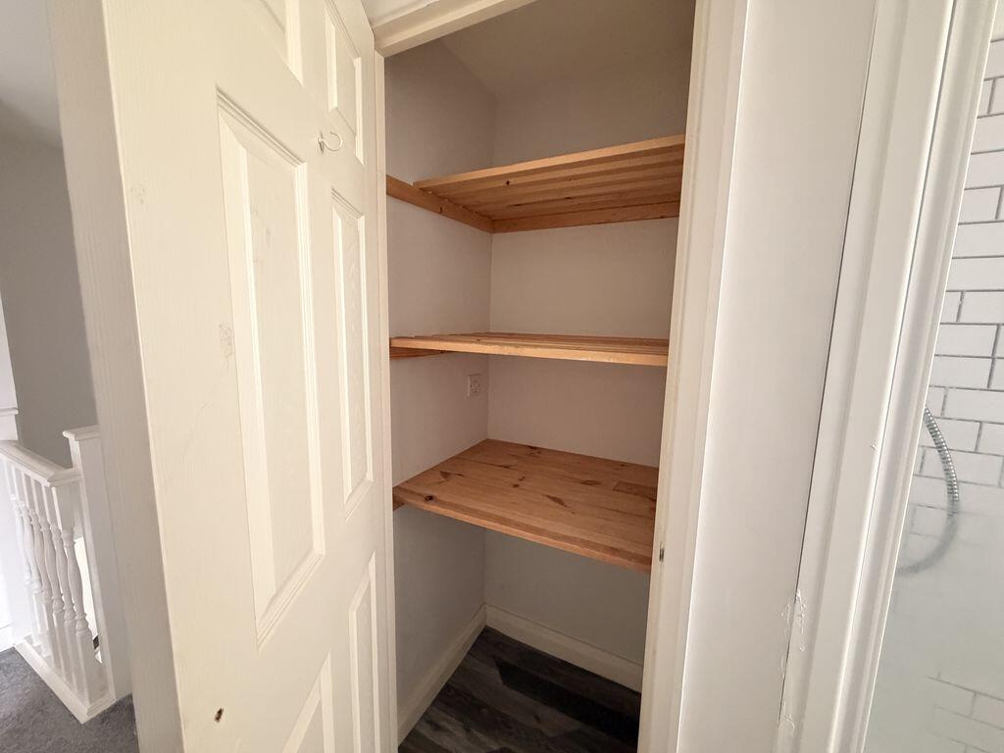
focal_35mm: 14
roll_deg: -0.8
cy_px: 376
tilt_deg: -6.9
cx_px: 502
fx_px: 406
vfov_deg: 85.7
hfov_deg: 102.1
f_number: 2.2
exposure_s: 1/60
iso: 640
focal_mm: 2.22
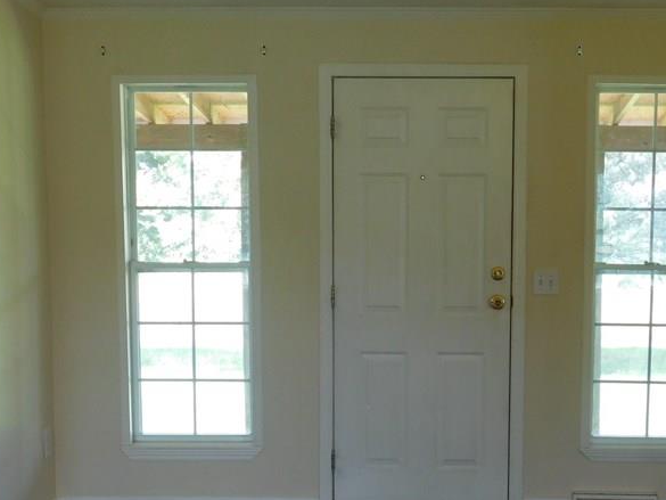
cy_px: 339
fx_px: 1212
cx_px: 420
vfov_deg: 23.2
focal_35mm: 63
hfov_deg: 30.6
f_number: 3.5
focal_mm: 6.3
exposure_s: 1/30
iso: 125
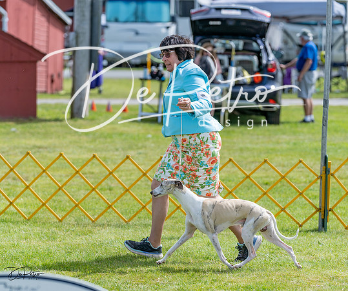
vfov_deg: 8.9
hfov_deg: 10.6
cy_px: 152
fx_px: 1874
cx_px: 172
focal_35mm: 179
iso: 100
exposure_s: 1/1000
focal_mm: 136
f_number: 3.5
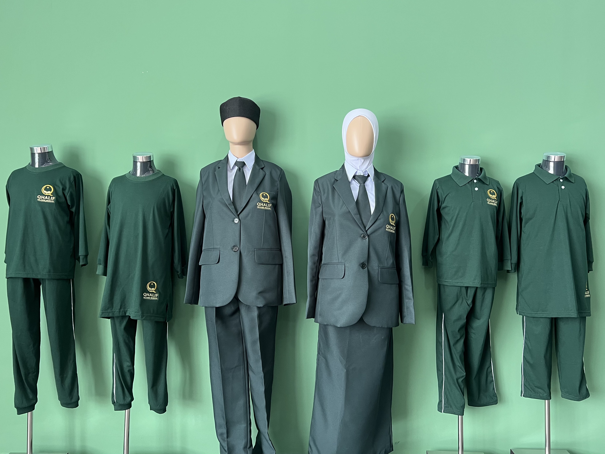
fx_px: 454
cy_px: 227
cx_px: 302
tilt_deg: -2.2
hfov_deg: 67.3
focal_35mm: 26
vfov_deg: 53.1
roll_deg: -0.5
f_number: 1.5
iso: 125
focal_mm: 5.7
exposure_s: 1/79
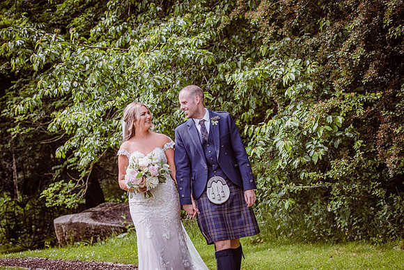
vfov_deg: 15.2
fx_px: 1010
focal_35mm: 90
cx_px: 202
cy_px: 135
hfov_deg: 22.6
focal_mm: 90
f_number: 4.5
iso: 250
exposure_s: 1/1000
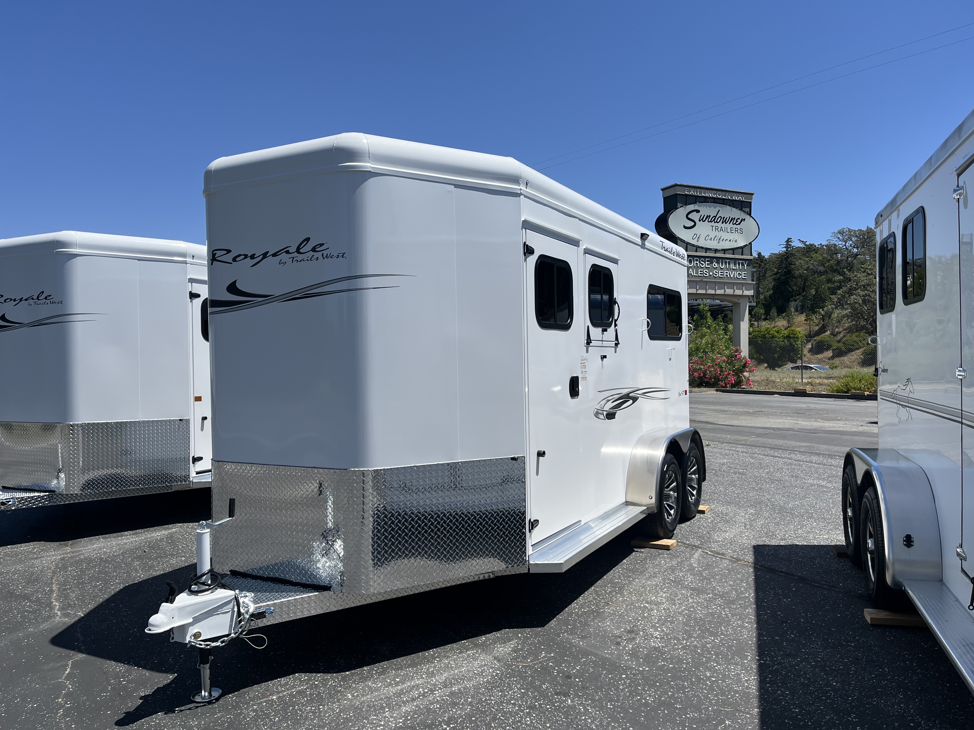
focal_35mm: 26
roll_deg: +0.1
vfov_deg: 53.1
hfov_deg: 67.3
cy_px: 365
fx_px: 732
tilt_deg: -0.2
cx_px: 487
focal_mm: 5.1
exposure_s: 1/5319
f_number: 1.6
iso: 50
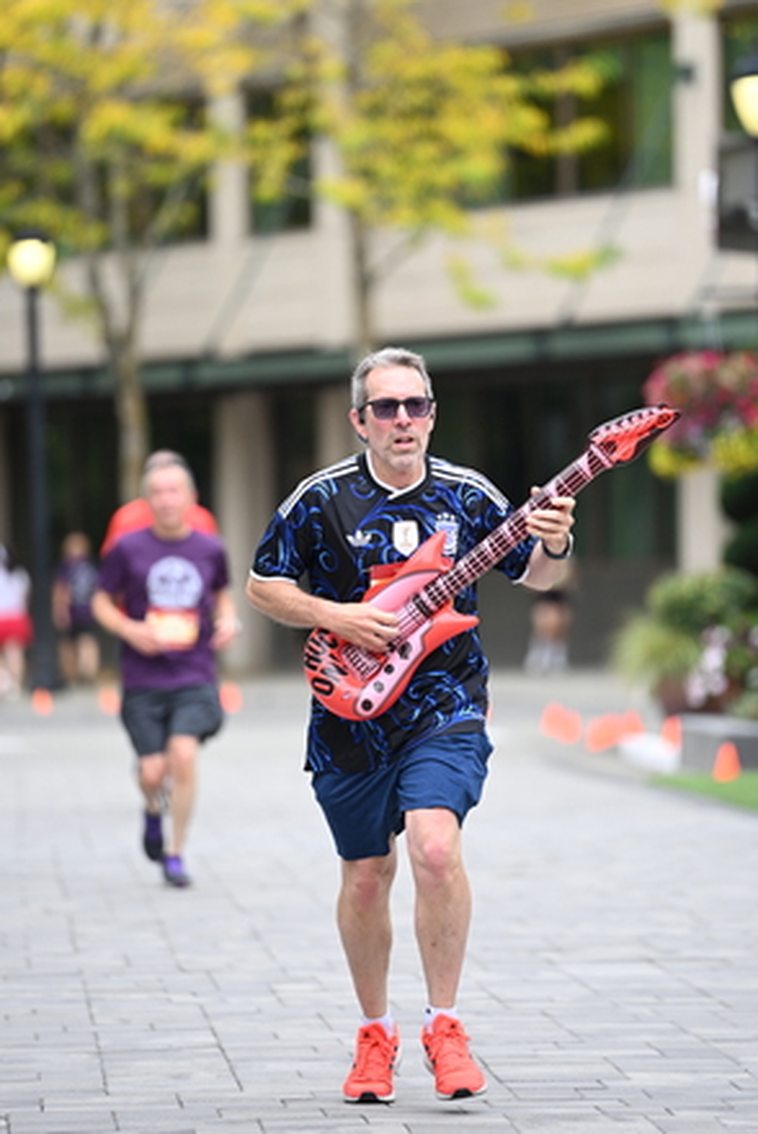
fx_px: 7883
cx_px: 419
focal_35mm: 250
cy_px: 500
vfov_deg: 8.2
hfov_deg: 5.5
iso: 640
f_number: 2.8
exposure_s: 1/1600
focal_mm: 200
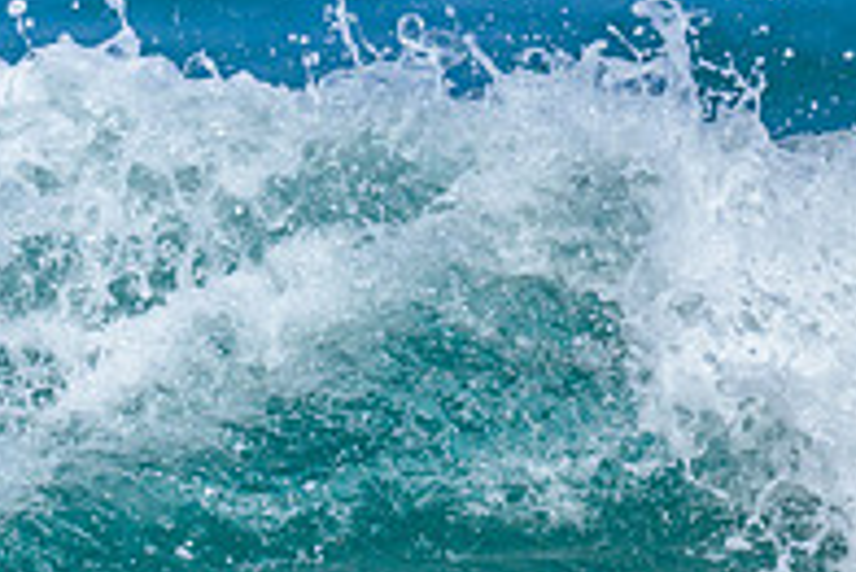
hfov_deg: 0.6
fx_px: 77190
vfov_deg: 0.4
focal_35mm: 3244
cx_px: -607
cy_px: 523
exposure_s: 1/2500
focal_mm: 800
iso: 280
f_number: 6.3
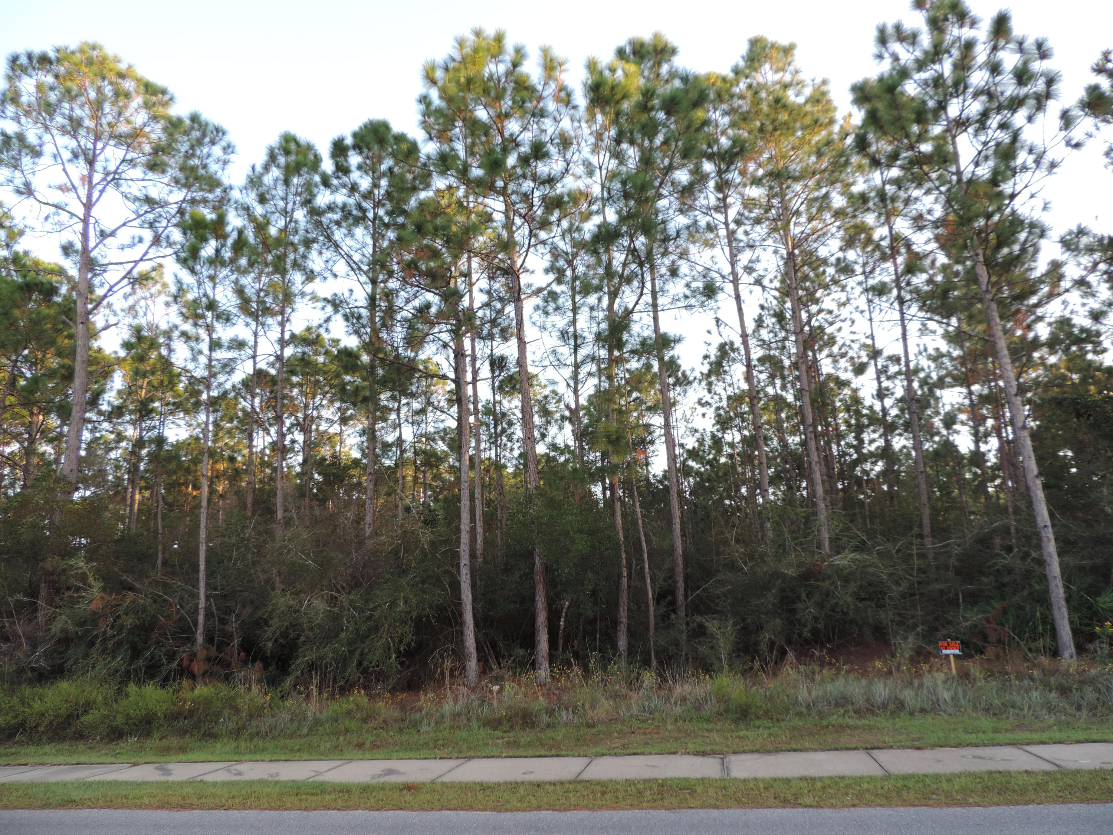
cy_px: 418
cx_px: 556
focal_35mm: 24
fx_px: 772
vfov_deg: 56.8
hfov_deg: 71.6
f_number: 3
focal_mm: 4.3
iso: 80
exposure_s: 1/60
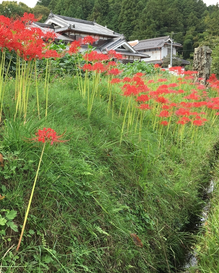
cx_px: 59
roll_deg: +1.6
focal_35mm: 38
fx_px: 308
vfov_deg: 47.9
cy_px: 136
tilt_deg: -7.6
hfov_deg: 38.3
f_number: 2.2
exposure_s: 1/267
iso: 25
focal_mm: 4.15
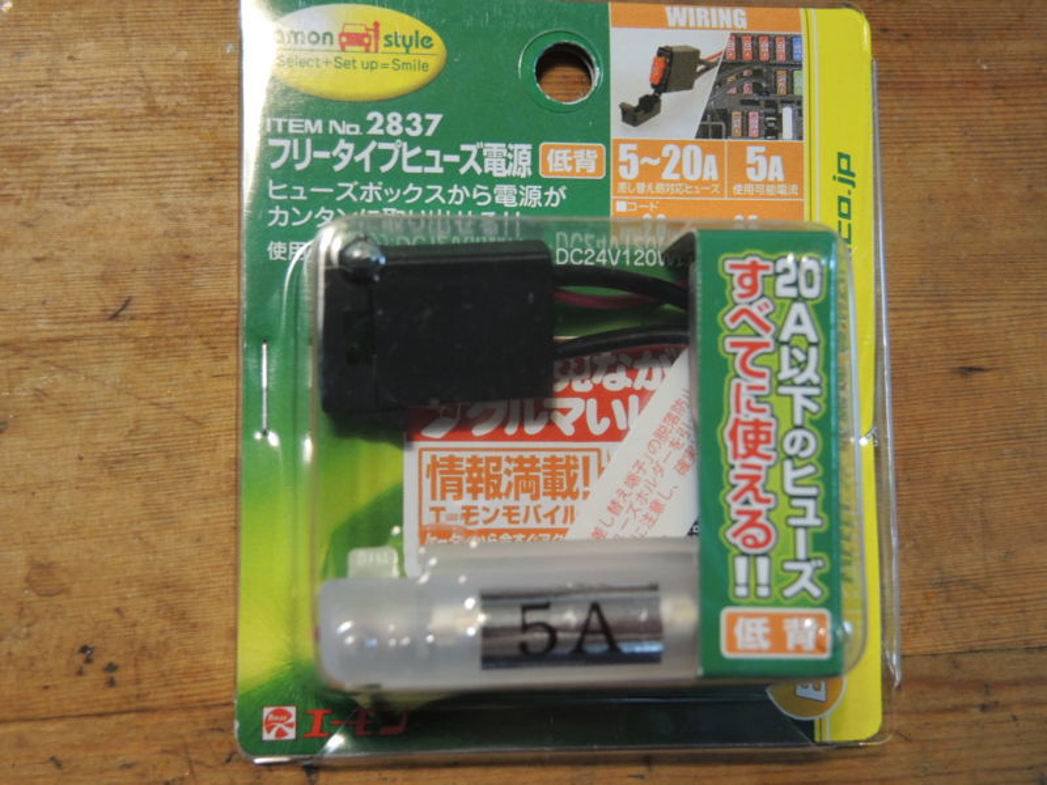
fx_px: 1512
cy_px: 392
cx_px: 524
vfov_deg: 29.1
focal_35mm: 50
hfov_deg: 38.2
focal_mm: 11
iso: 400
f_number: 2.8
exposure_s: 1/30
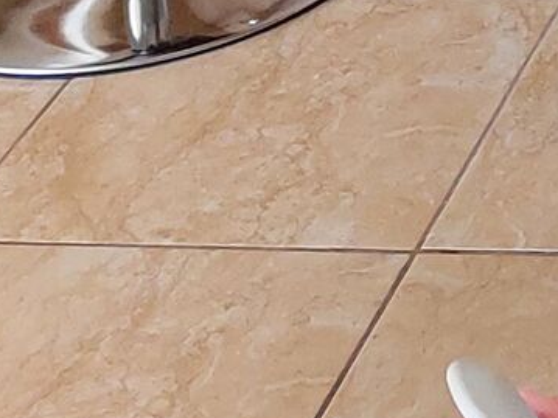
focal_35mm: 195
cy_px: -1109
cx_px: 1769
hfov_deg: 8.3
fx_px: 3142
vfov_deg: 6.5
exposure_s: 1/100
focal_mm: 5.23
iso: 160
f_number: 1.8
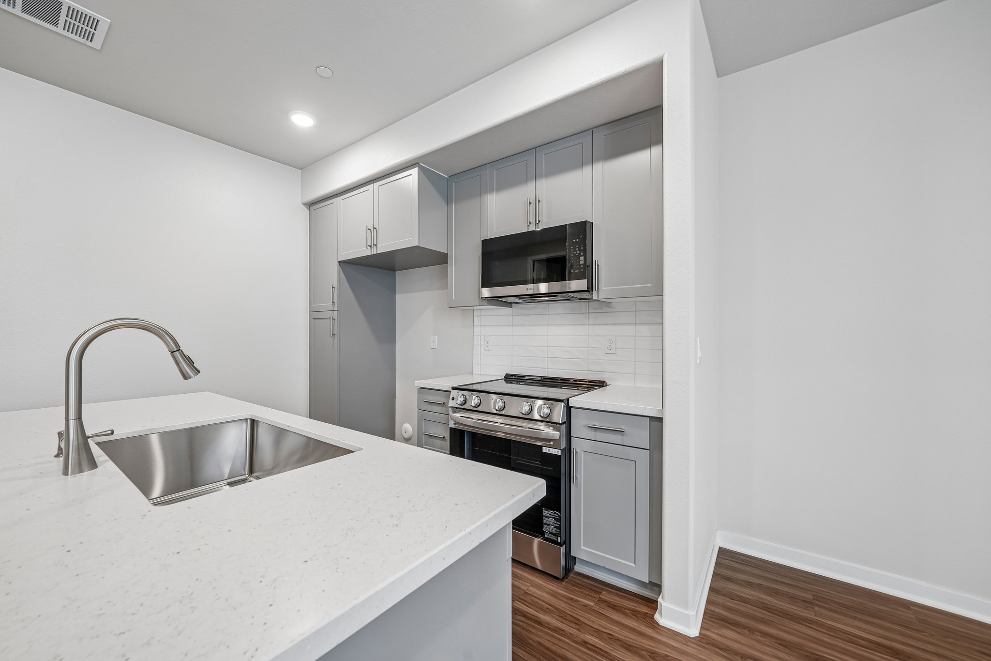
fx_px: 358
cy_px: 330
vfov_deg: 85.4
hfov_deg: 108.3
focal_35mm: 13
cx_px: 496
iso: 400
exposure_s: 1/13
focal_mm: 13
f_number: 7.1
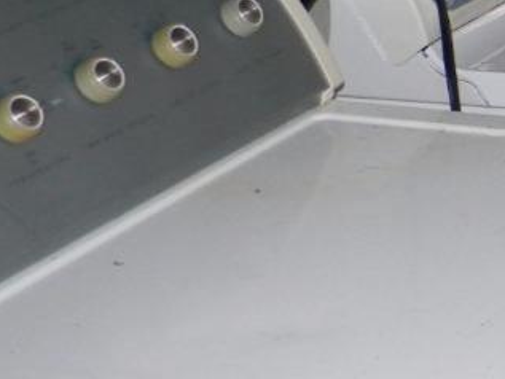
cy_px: -35
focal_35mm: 127
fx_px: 1853
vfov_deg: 11.5
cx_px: 1067
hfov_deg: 13.1
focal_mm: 5
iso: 200
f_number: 3.5
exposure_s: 1/26
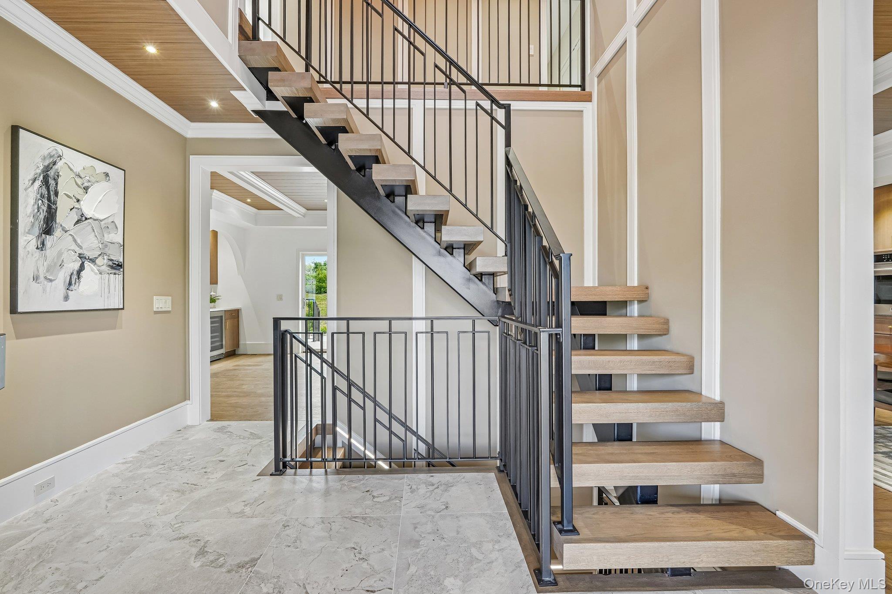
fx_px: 409
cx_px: 446
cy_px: 297
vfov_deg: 72.0
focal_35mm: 16
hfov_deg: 95.0
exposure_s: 1/25
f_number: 9
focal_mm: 16.5
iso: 400
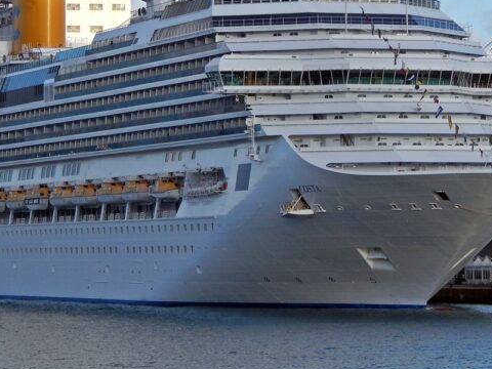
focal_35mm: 184
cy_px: 144
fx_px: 2615
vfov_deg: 8.1
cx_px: 195
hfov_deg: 10.7
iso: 125
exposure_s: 1/500
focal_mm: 20.5
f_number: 4.6
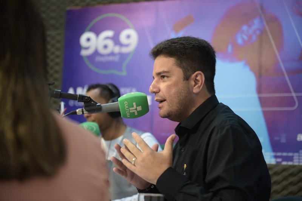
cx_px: 151
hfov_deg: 28.8
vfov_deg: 19.4
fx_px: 587
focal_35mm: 70
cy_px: 100
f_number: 2.8
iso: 1600
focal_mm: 70
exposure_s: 1/200
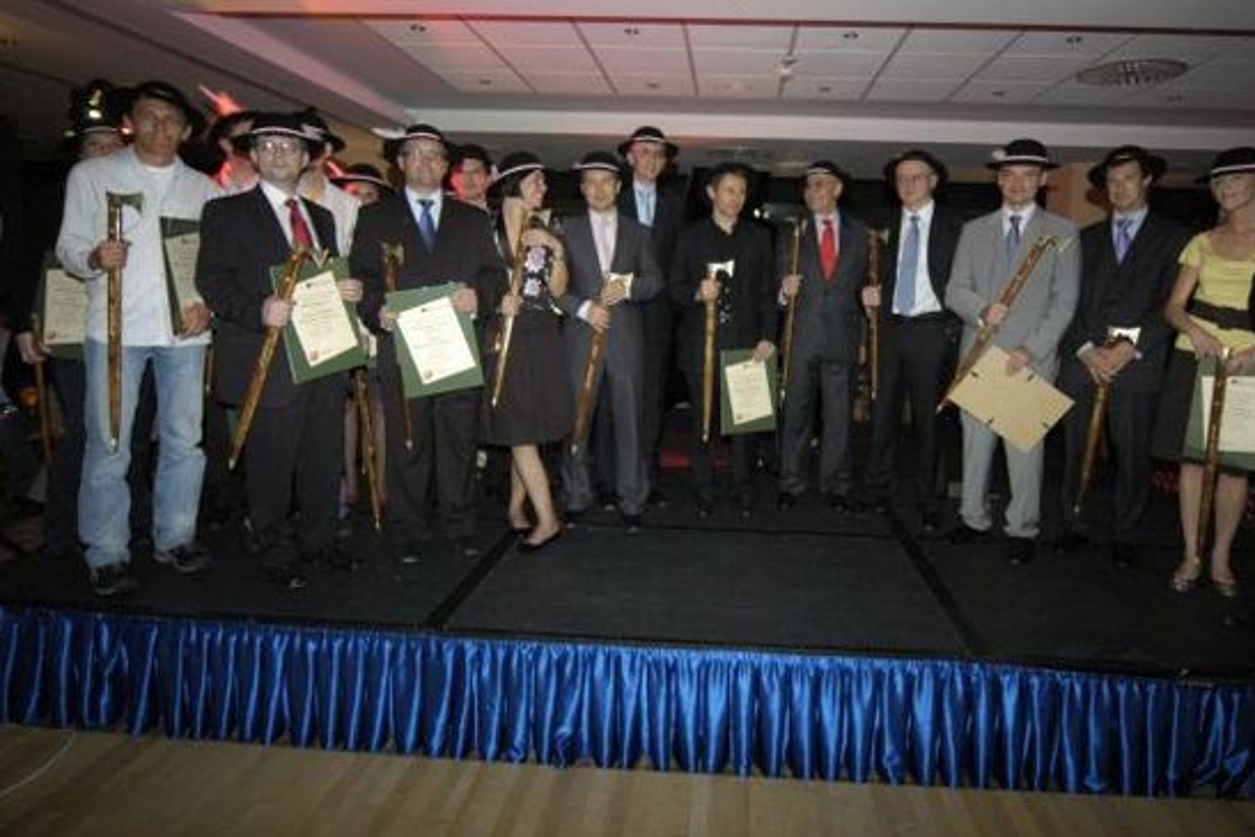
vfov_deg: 59.3
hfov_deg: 80.9
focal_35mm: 21
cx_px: 696
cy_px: 357
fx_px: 732
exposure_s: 1/40
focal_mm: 12
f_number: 5.6
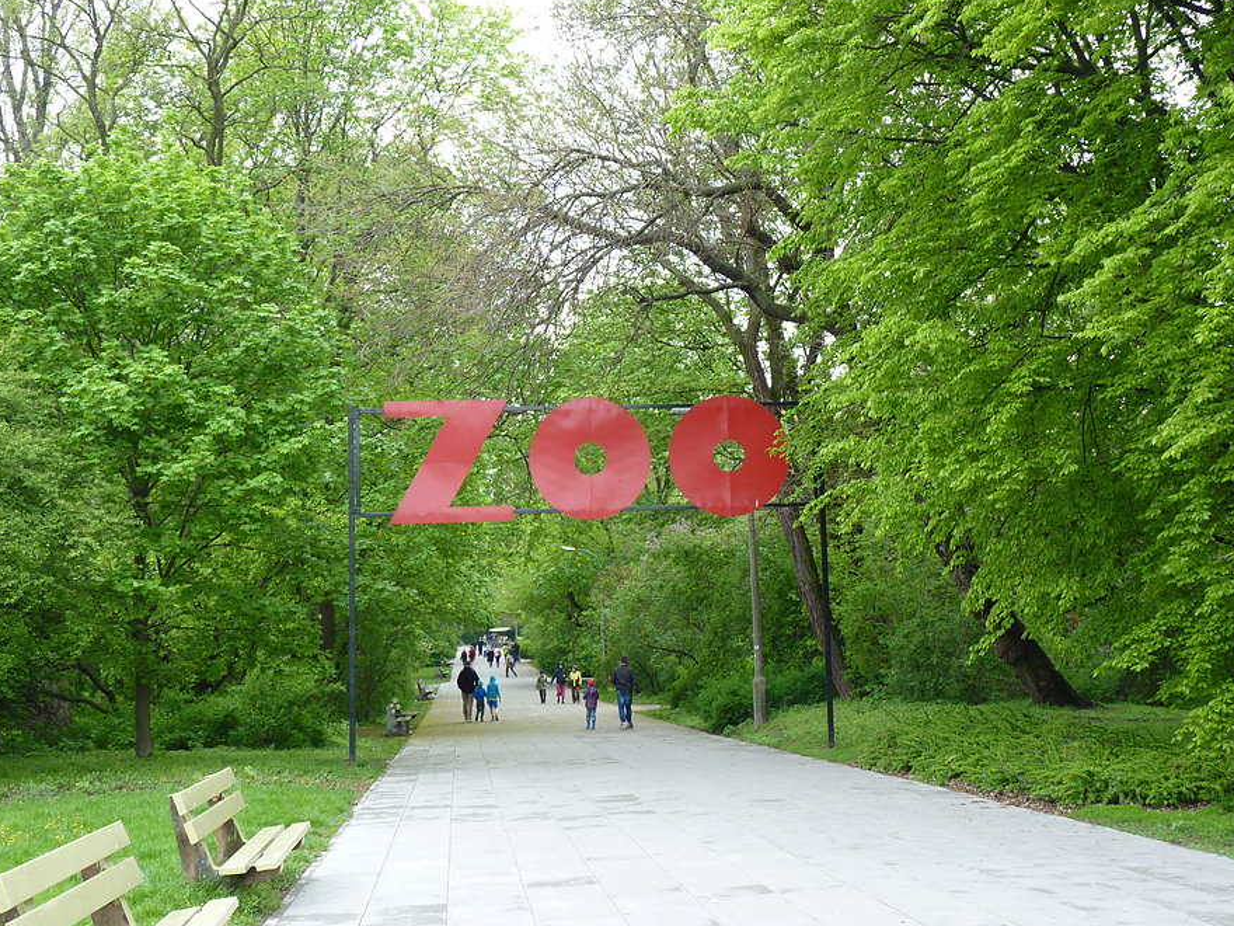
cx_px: 621
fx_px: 1640
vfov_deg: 31.5
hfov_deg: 41.2
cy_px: 457
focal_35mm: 46
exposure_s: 1/30
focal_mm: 8
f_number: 3.2
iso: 100
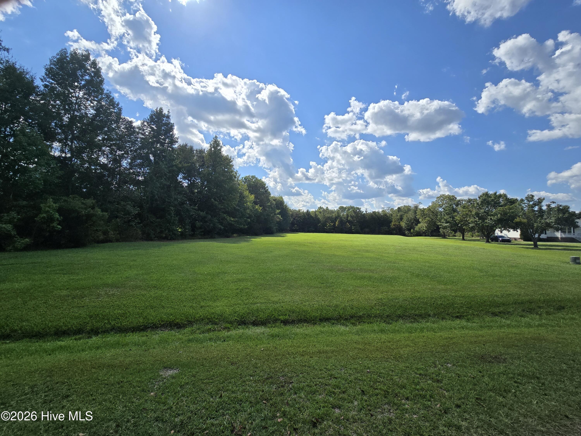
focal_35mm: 13
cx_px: 290
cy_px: 218
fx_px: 218
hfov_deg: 106.2
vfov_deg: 89.9
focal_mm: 2.2
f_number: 2.2
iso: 50
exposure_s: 1/3687
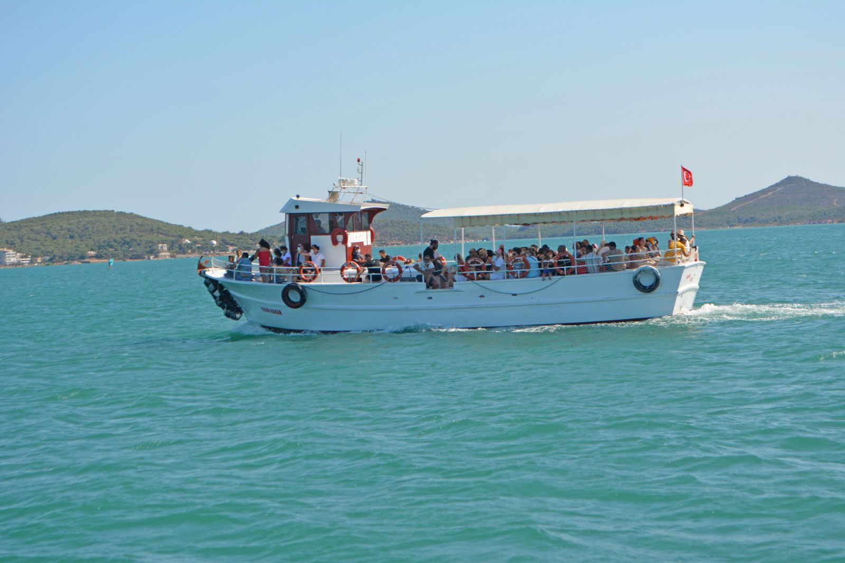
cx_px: 422
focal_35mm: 82
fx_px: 1936
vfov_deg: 16.5
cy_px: 282
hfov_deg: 24.6
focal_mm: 55
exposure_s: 1/250
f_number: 8
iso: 100
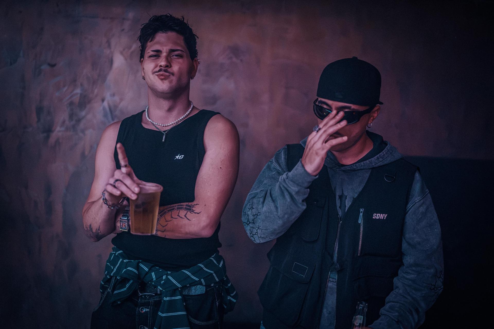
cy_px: 164
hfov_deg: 54.4
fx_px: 480
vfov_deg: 37.9
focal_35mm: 35
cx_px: 247
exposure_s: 1/50
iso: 25600
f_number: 1.2
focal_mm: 35
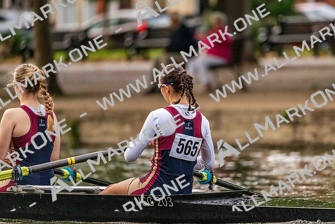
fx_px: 3723
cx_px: 168
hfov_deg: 5.2
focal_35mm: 400
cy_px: 112
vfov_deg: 3.4
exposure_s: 1/2500
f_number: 4.5
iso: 5000
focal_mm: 400
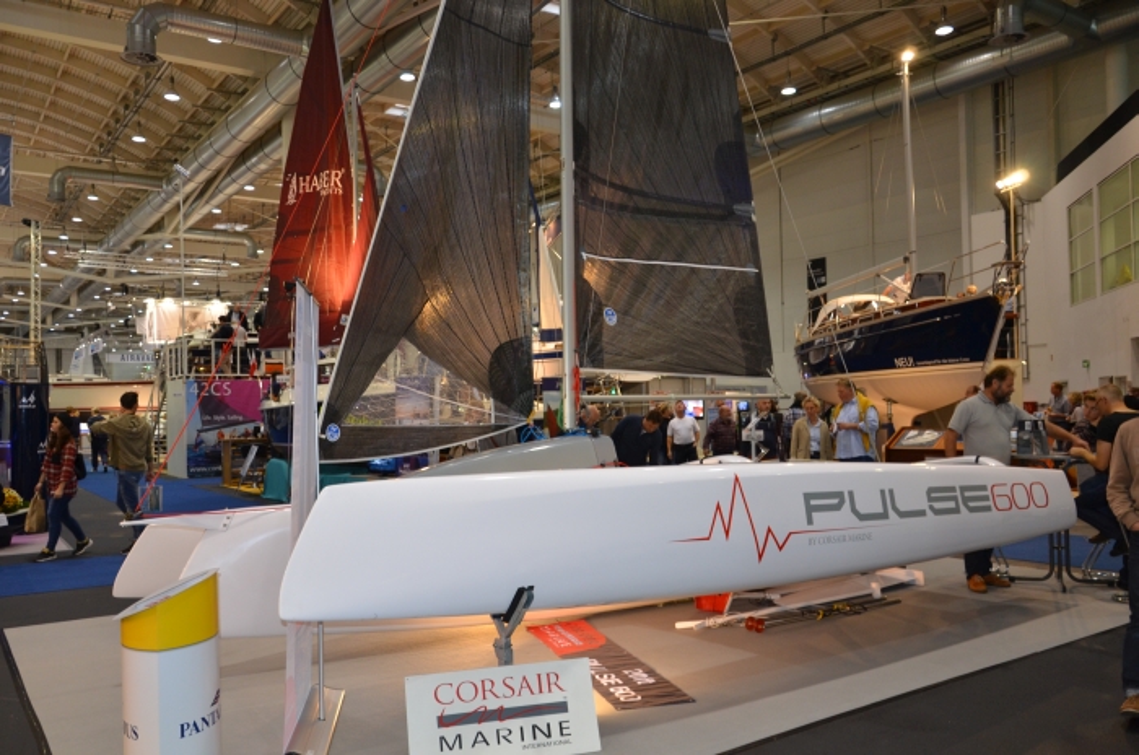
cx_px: 570
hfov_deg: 67.5
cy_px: 378
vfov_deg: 47.8
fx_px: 853
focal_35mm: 27
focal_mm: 18
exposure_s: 1/60
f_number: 3.5
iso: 500
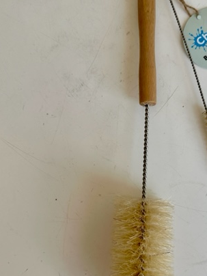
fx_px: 303
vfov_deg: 48.9
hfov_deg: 37.0
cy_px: 150
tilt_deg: -84.2
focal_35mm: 38
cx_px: 149
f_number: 1.78
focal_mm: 6.86
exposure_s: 1/1412
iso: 80
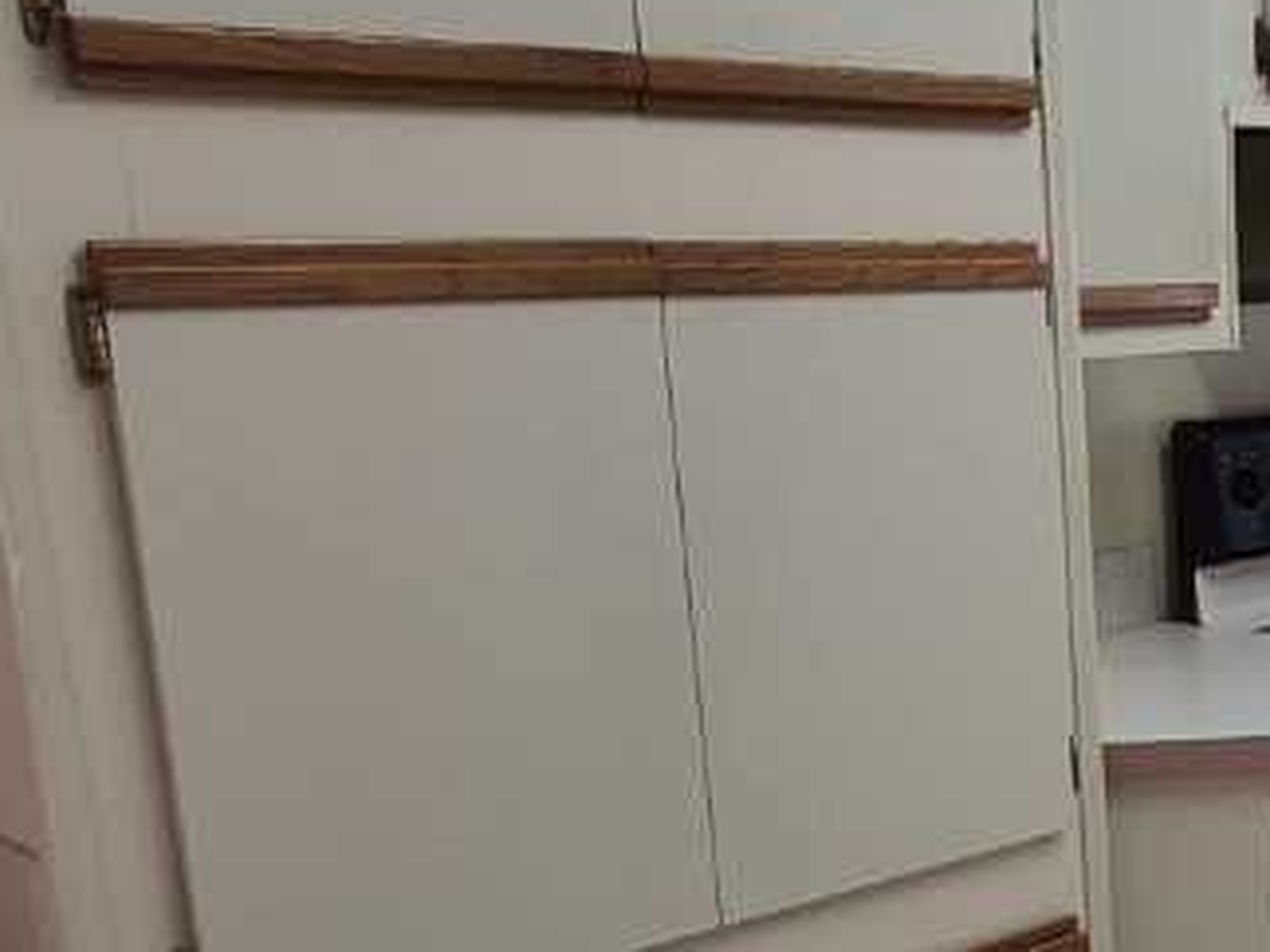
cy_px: 688
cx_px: 1722
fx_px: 2127
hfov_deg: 27.0
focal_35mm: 58
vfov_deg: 25.0
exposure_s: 1/60
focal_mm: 1.74
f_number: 2.2
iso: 64
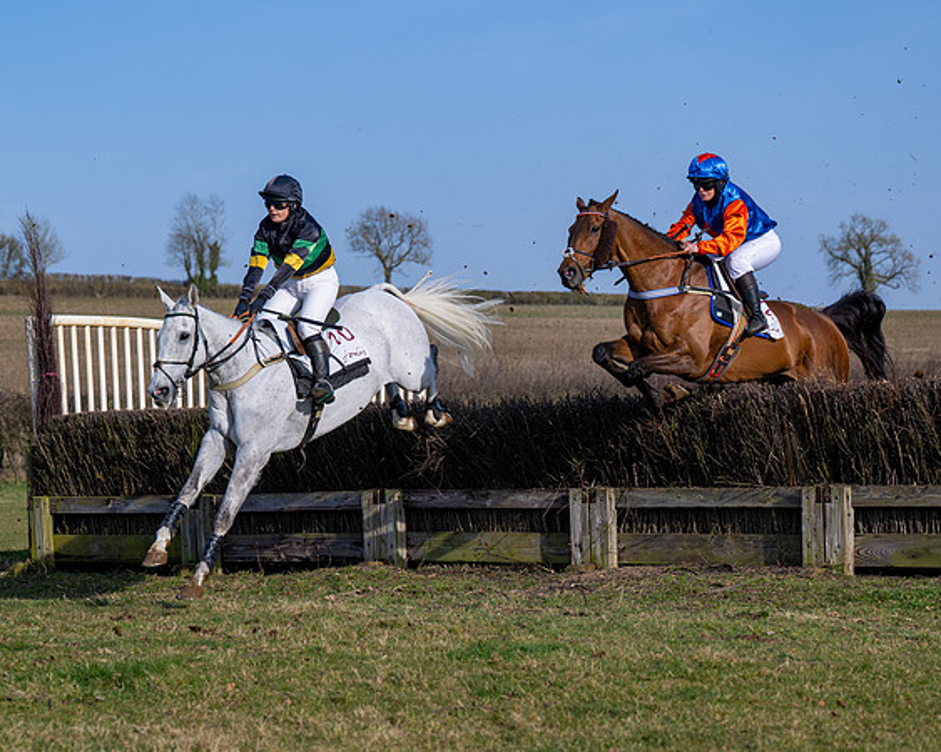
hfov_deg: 18.4
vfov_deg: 14.7
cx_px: 444
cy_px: 420
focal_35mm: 105
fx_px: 2912
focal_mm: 81
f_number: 4
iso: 160
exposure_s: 1/2500
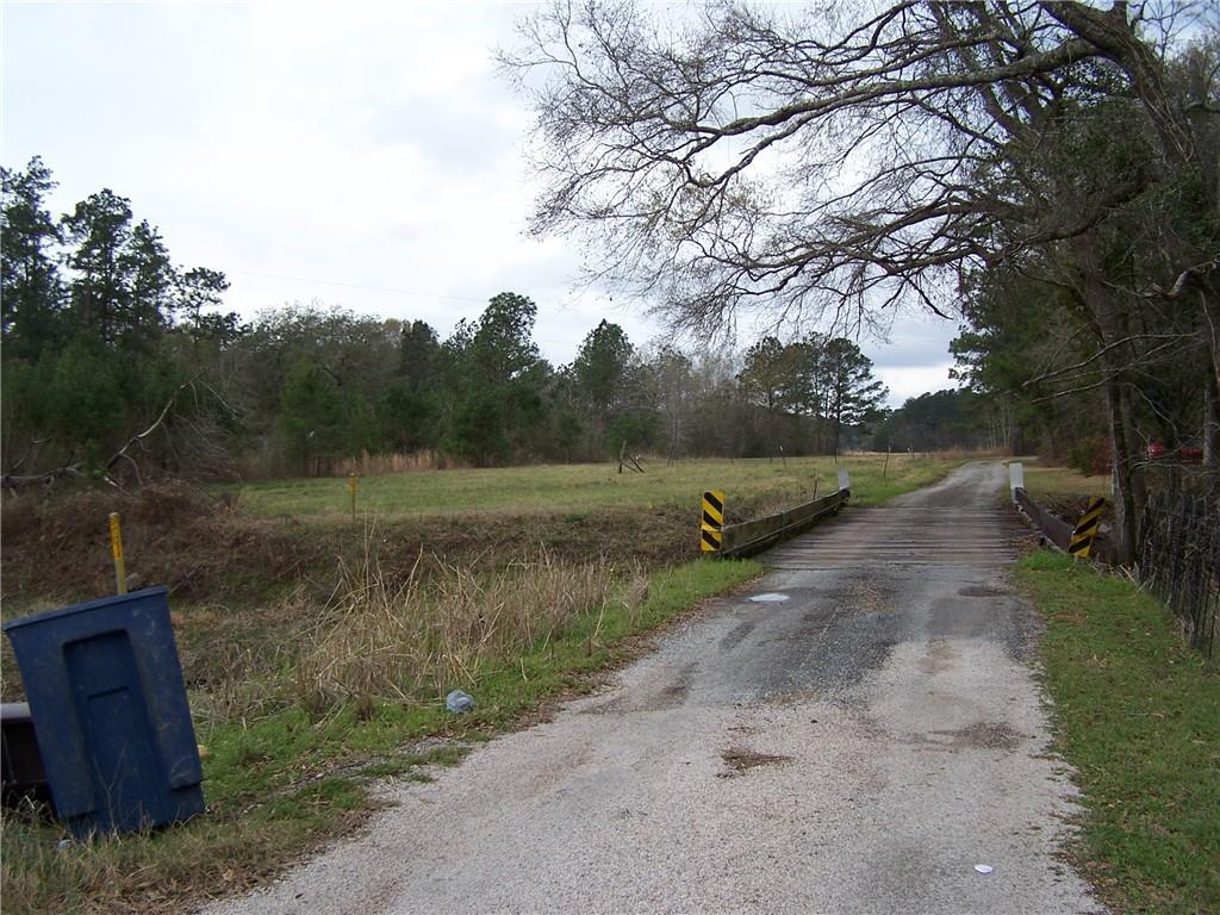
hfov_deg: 49.0
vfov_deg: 37.7
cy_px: 458
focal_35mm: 38
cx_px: 610
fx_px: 1339
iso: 80
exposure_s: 1/500
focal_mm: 6.3
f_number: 2.8
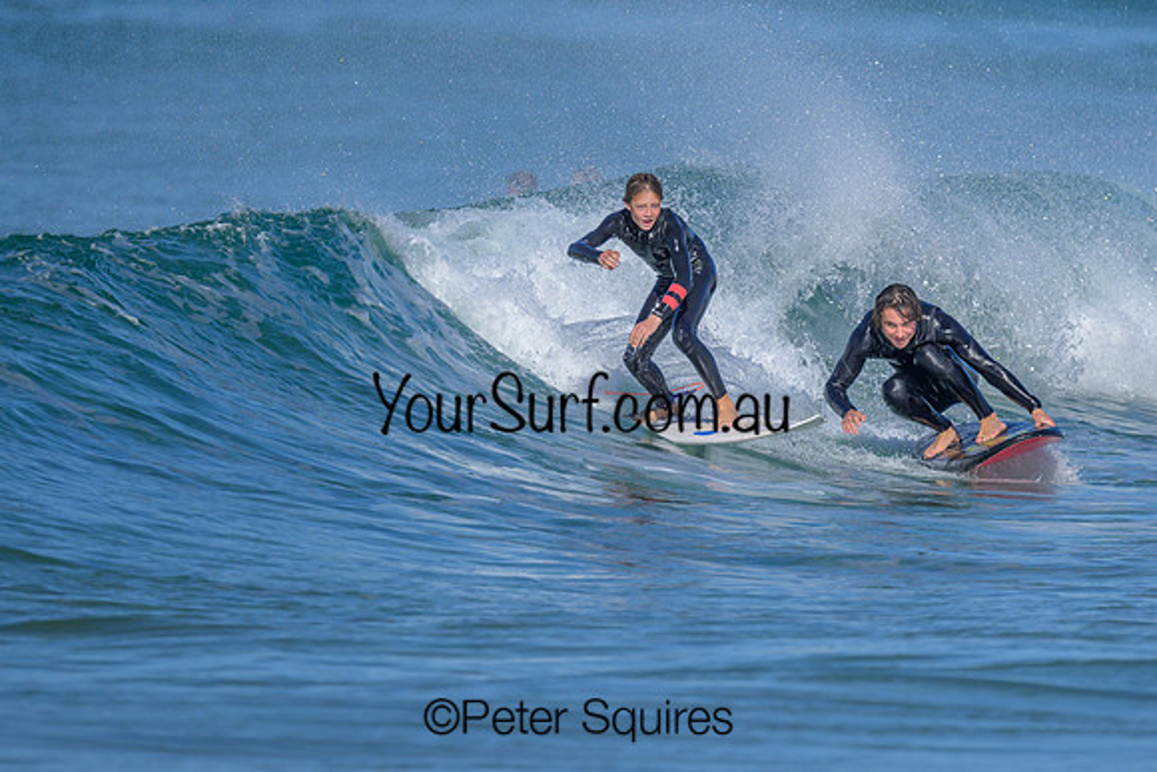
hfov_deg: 1.9
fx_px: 35132
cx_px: 732
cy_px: 317
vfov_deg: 1.3
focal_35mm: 1093
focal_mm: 800
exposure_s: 1/2000
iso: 220
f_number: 6.3
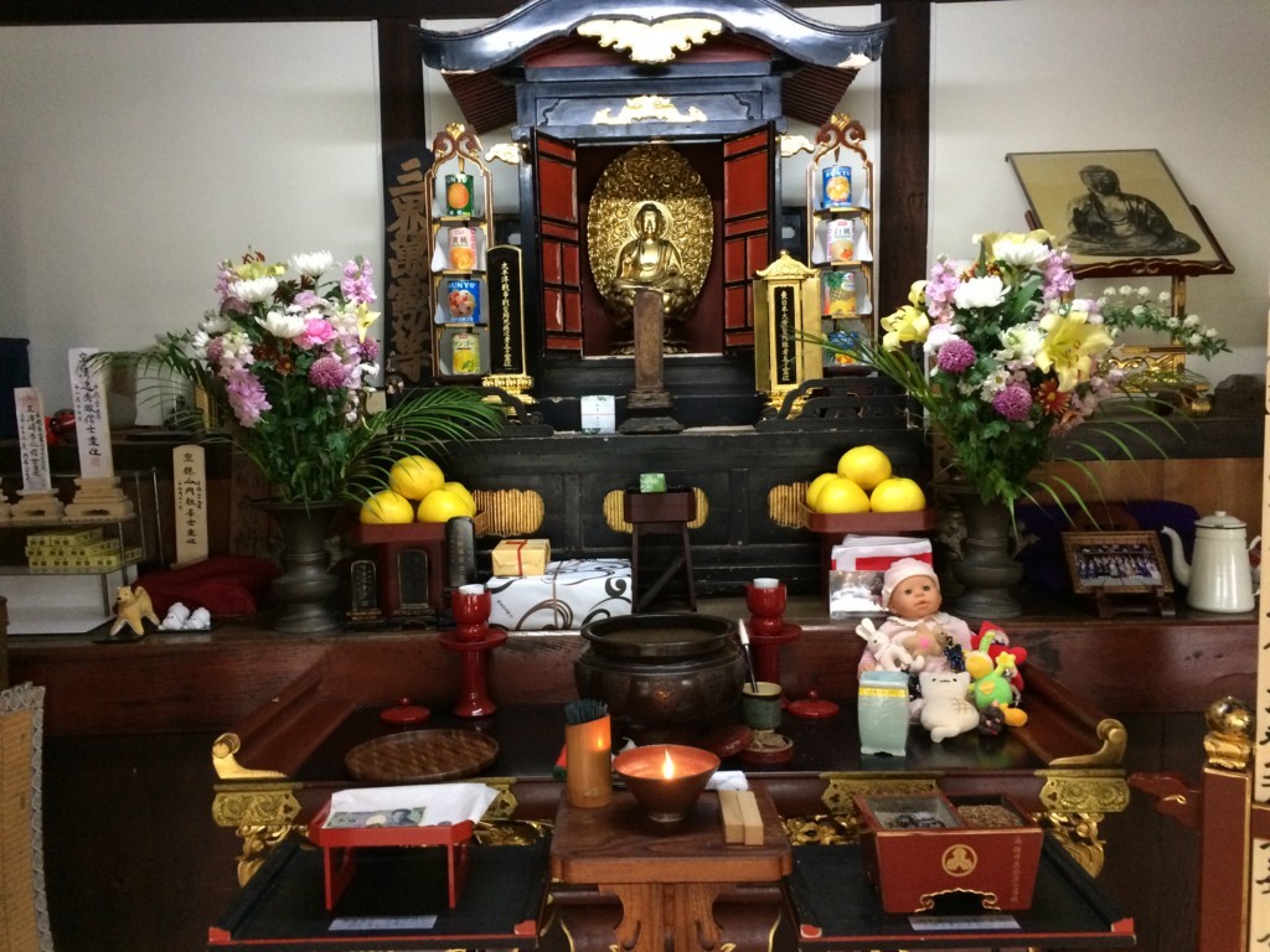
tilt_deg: -7.8
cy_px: 476
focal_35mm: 29
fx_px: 1064
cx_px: 635
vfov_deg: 48.2
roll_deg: +1.4
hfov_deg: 61.7
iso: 320
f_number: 2.2
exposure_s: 1/33
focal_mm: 4.15
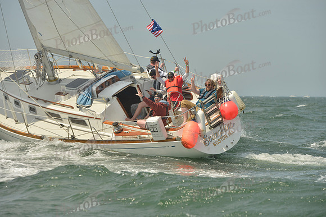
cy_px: 108
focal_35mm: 150
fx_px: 1359
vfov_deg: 9.2
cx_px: 163
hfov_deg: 13.7
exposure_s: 1/1250
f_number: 7.1
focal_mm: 150
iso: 200
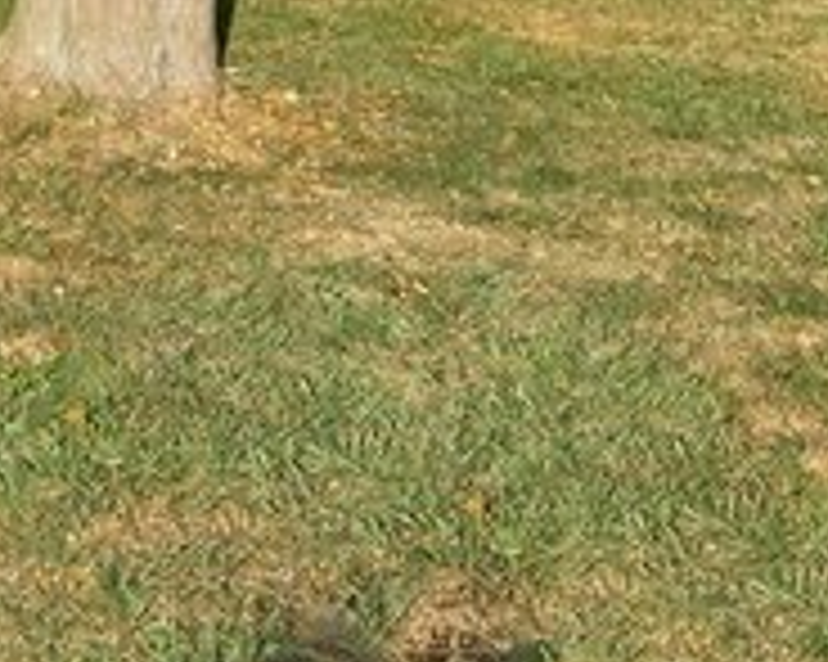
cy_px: -748
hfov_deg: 14.2
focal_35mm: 132
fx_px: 3233
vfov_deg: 10.5
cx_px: -124
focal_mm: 16
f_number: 10
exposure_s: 1/640
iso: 800
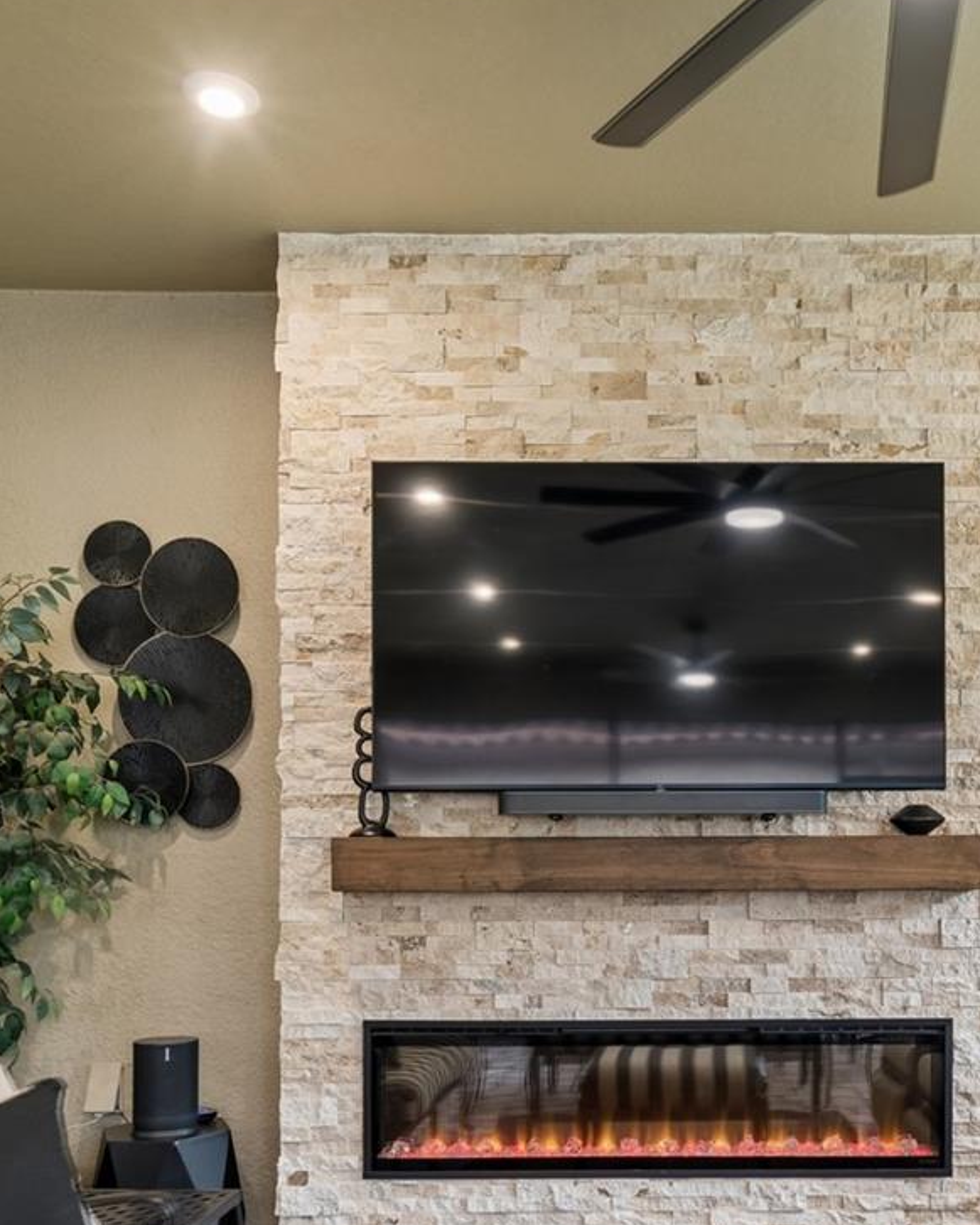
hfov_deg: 46.3
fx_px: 1124
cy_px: 877
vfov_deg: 55.2
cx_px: 661
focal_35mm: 31
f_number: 7.1
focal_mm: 10
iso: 100
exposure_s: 1/4
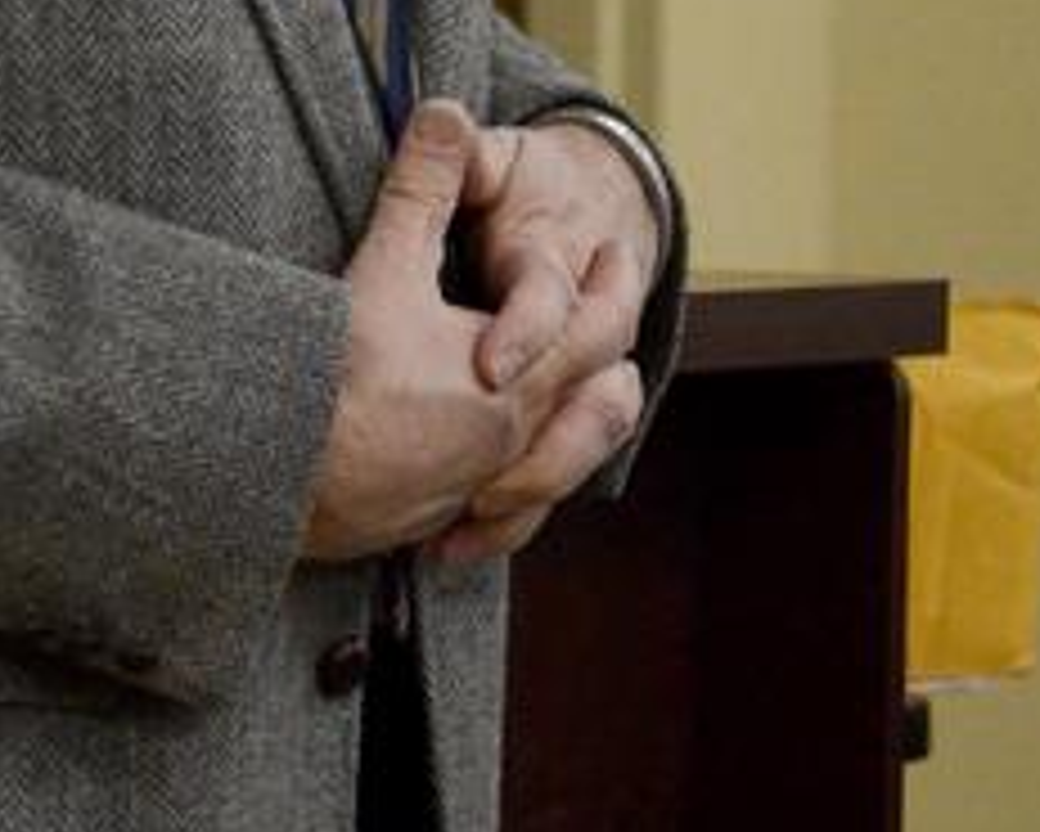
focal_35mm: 433
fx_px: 13345
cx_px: 140
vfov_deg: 3.6
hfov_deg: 4.5
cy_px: -254
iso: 3200
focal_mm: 105
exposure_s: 1/200
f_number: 5.6
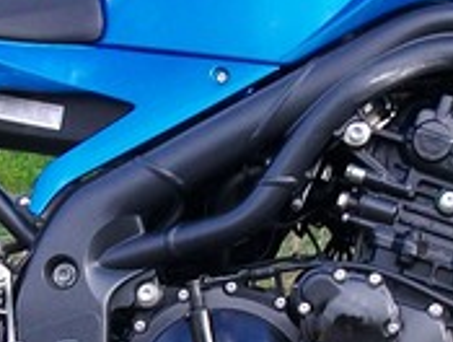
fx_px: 1915
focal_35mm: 146
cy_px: 256
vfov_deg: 10.2
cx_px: 176
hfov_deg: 13.5
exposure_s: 1/129
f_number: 2.9
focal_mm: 5.7
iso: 80
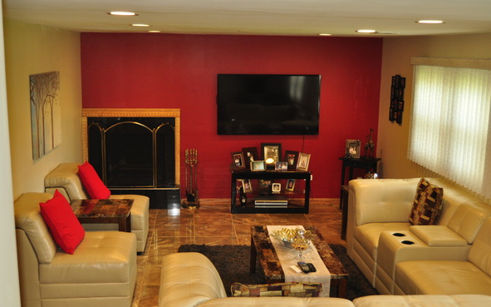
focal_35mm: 43
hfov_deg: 46.2
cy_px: 172
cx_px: 230
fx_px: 575
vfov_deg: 29.8
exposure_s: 1/80
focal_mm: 26
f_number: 4
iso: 800
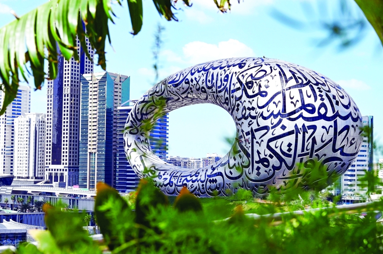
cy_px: 136
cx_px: 193
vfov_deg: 29.8
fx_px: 478
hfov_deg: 43.6
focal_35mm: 45
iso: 100
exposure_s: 1/320
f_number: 9
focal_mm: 38
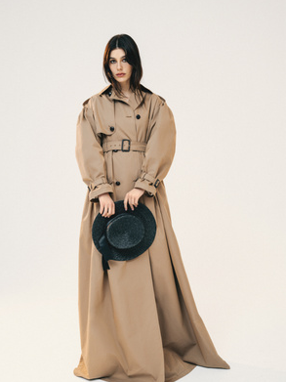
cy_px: 192
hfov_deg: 33.6
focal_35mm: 43
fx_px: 474
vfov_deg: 43.9
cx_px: 129
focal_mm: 45
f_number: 4
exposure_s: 1/400
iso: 1250
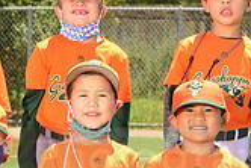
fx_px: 2310
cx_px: 136
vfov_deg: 4.2
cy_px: 148
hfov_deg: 6.2
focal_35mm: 331
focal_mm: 95
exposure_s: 1/250
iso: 250
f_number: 11
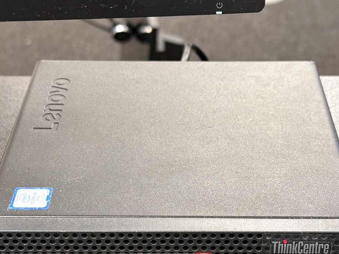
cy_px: 167
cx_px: 184
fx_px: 793
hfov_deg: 24.1
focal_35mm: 81
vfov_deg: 18.2
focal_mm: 6.76
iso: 200
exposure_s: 1/50
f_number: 1.78
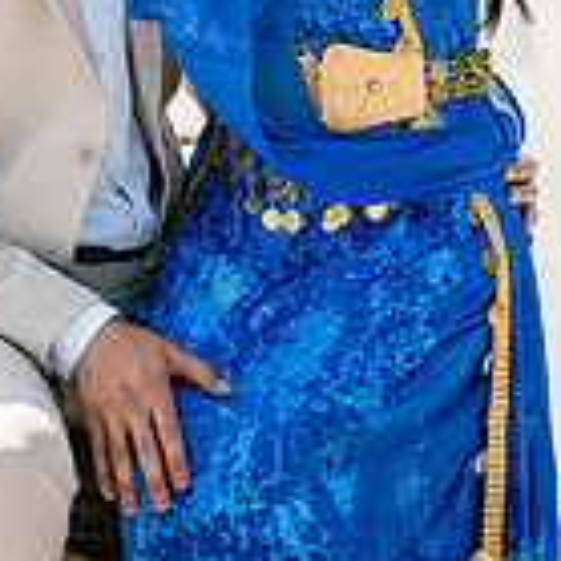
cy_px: -103
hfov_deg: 14.1
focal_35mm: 124
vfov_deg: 13.7
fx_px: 2274
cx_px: 270
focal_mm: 35
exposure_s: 1/8000
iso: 125
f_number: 1.2
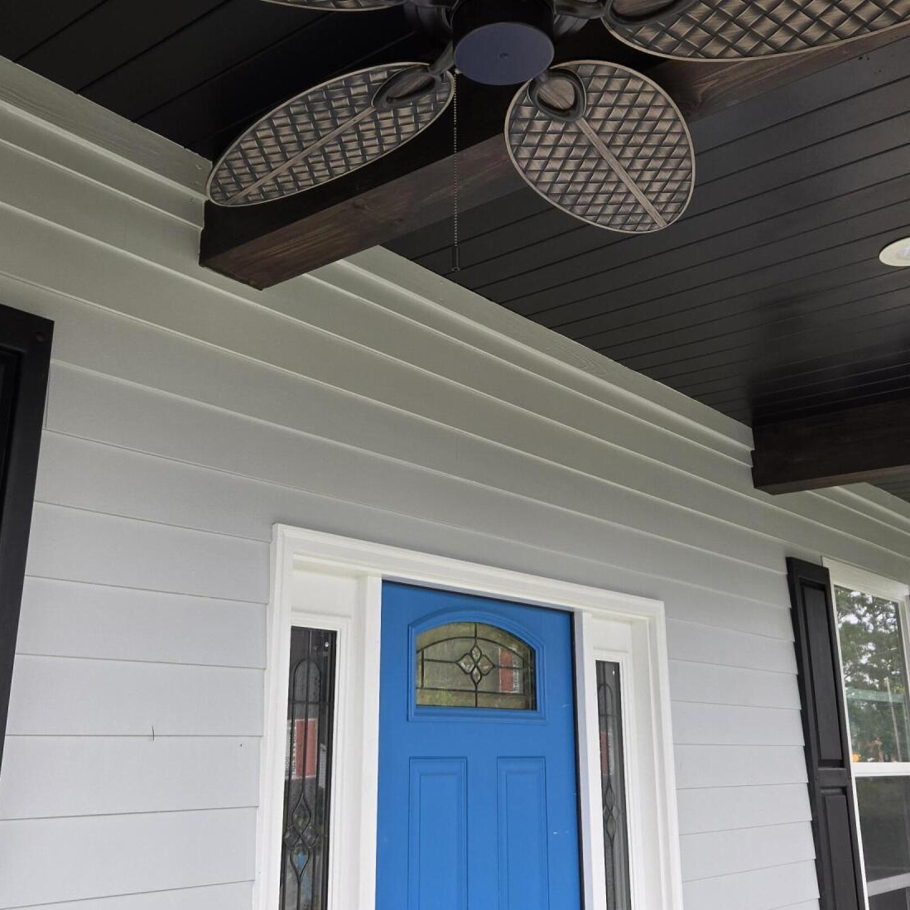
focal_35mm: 37
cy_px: 392
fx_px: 1100
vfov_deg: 44.8
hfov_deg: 44.9
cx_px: 445
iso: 32
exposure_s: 1/60
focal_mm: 5.4
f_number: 1.8
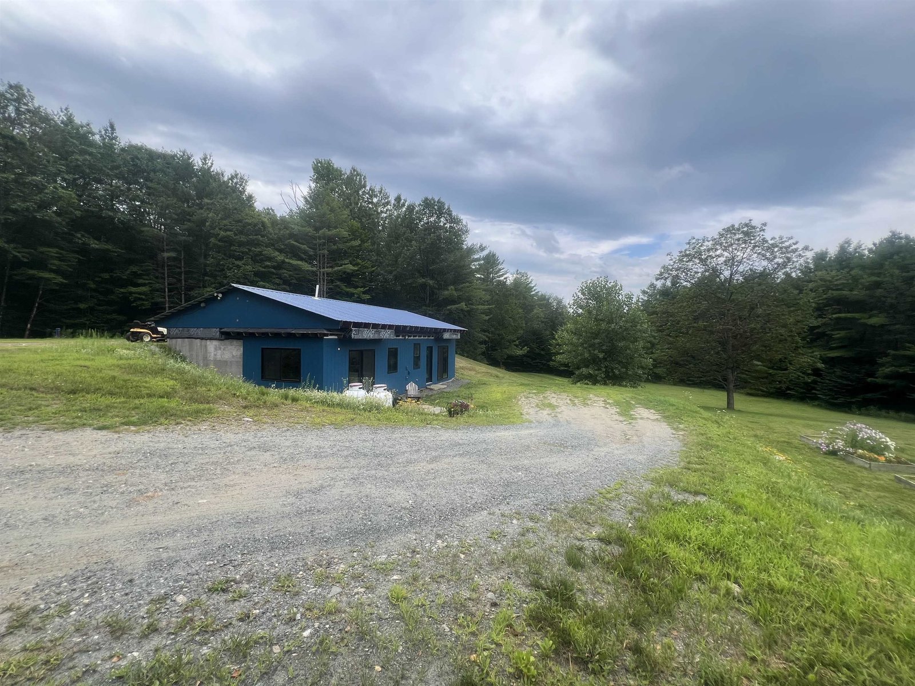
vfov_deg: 89.9
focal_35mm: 13
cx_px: 458
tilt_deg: -1.0
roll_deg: -0.6
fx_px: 344
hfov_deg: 106.2
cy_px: 343
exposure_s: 1/652
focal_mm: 1.57
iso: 32
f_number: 1.8
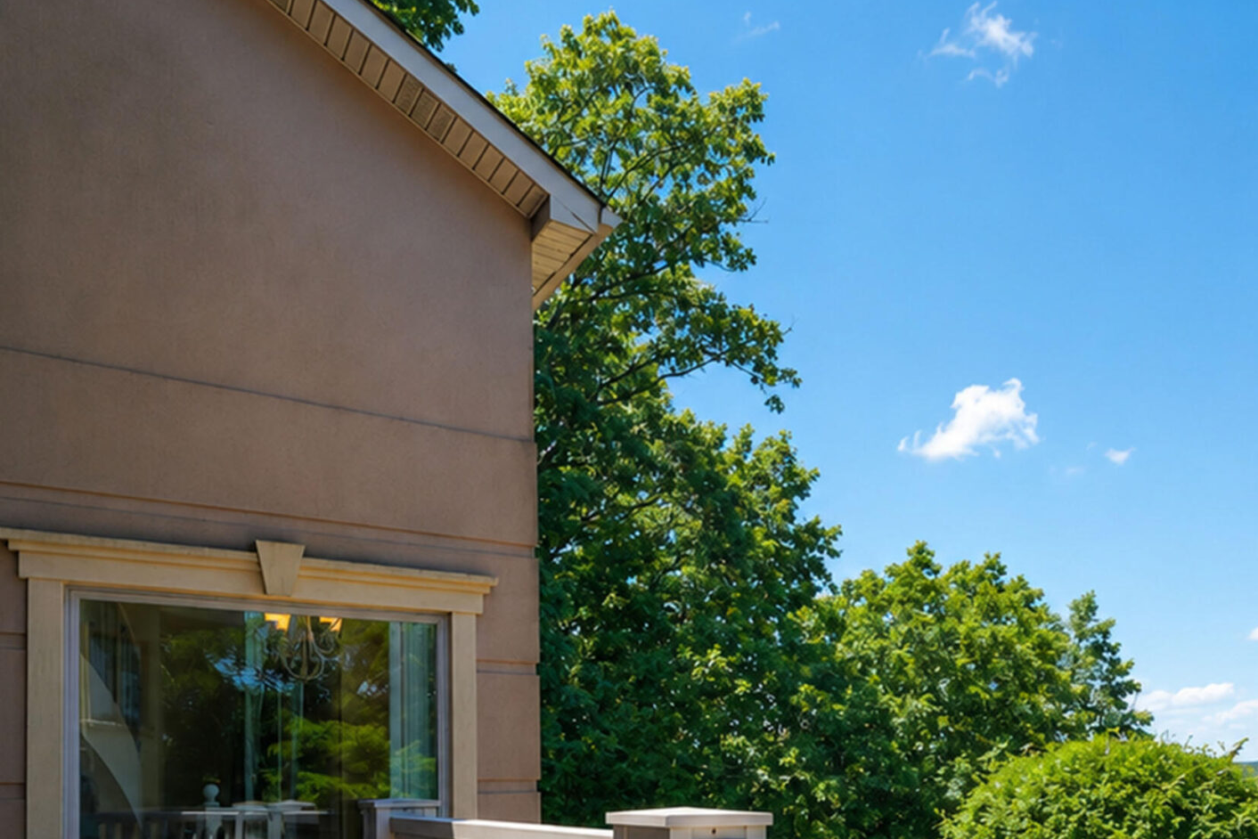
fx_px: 1014
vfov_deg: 41.6
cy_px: 744
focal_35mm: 29
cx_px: 727
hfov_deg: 63.3
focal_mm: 16
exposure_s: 1/160
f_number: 6.3
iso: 100
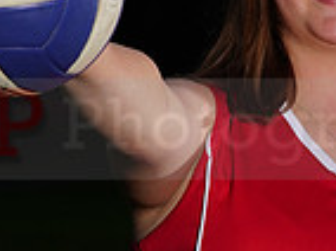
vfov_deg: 2.2
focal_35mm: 674
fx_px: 6531
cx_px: 225
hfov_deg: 2.9
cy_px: 110
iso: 400
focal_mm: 171
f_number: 10
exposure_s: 1/125
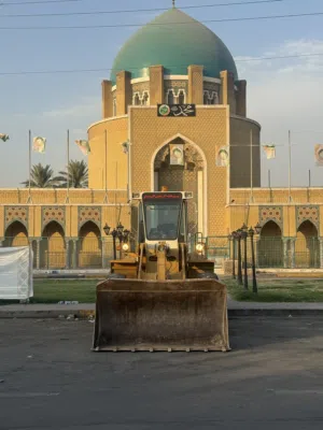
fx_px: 597
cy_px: 215
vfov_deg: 39.7
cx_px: 162
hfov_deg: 30.3
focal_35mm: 48
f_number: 1.78
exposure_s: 1/2513
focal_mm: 6.76
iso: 64
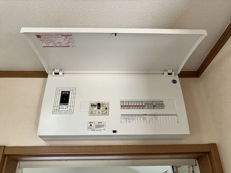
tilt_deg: +29.7
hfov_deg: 63.4
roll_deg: +0.5
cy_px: 86
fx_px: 187
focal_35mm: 28
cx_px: 116
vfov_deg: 49.7
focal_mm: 3.99
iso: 125
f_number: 1.8
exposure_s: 1/50
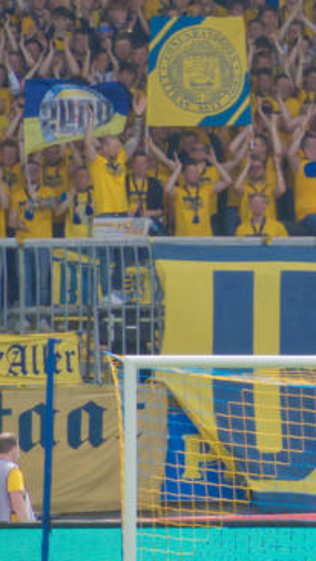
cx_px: 904
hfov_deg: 1.0
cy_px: 144
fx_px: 17956
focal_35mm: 1206
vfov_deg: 1.8
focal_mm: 128.6
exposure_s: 1/400
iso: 400
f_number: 8
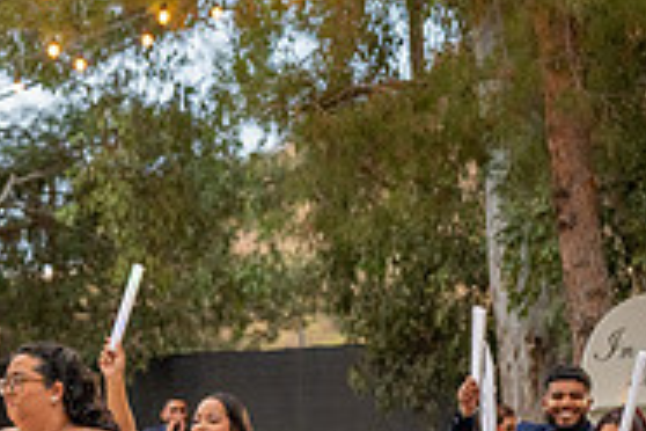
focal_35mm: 200
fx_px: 3589
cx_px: -264
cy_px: 603
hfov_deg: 10.0
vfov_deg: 6.8
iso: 1600
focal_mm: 64
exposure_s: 1/200
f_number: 4
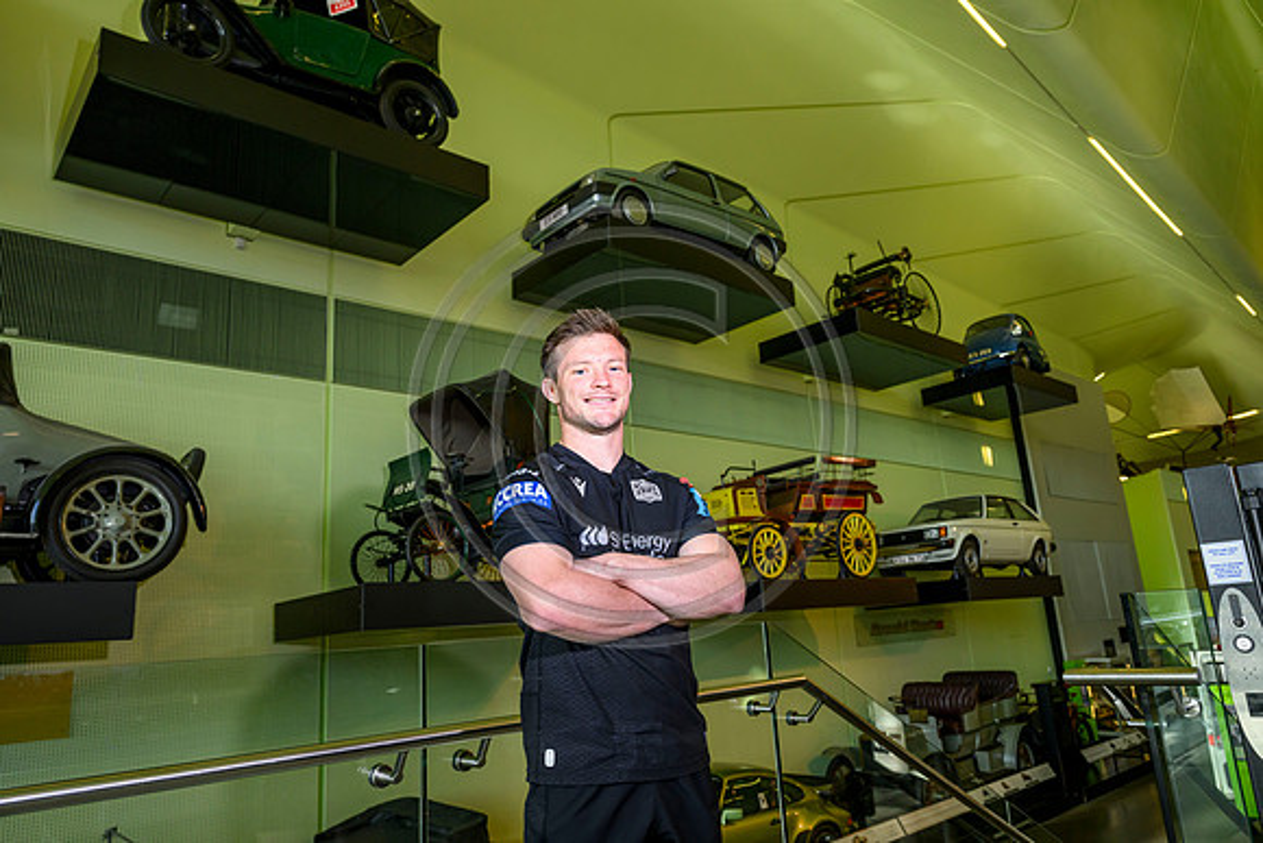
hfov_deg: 73.7
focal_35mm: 24
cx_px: 632
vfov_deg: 53.2
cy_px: 422
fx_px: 842
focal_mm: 24
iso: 1000
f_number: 4.5
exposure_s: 1/200
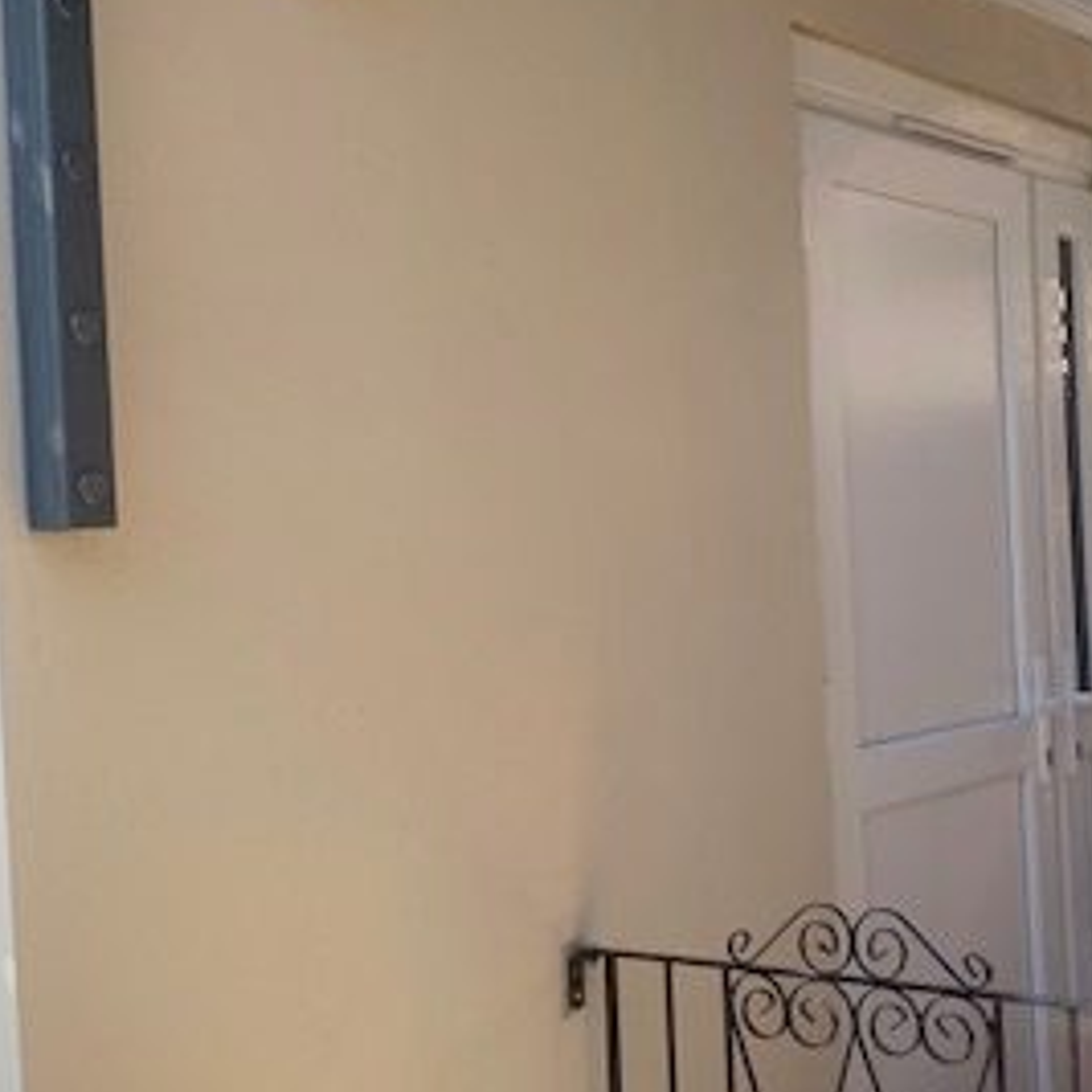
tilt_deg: -0.6
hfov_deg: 30.6
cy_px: 601
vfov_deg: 31.1
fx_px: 1963
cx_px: 822
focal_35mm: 55
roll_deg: +2.6
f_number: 1.8
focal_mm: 4.25
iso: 25
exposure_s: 1/495
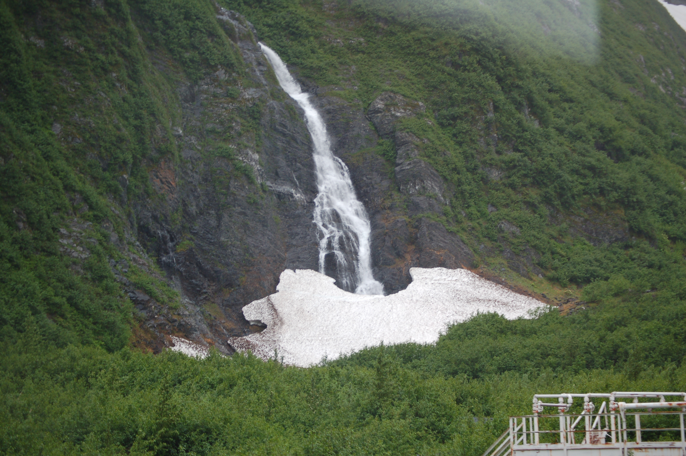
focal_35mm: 99
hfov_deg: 20.6
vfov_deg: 13.8
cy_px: 228
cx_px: 343
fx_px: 1885
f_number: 4.2
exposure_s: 1/125
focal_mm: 66
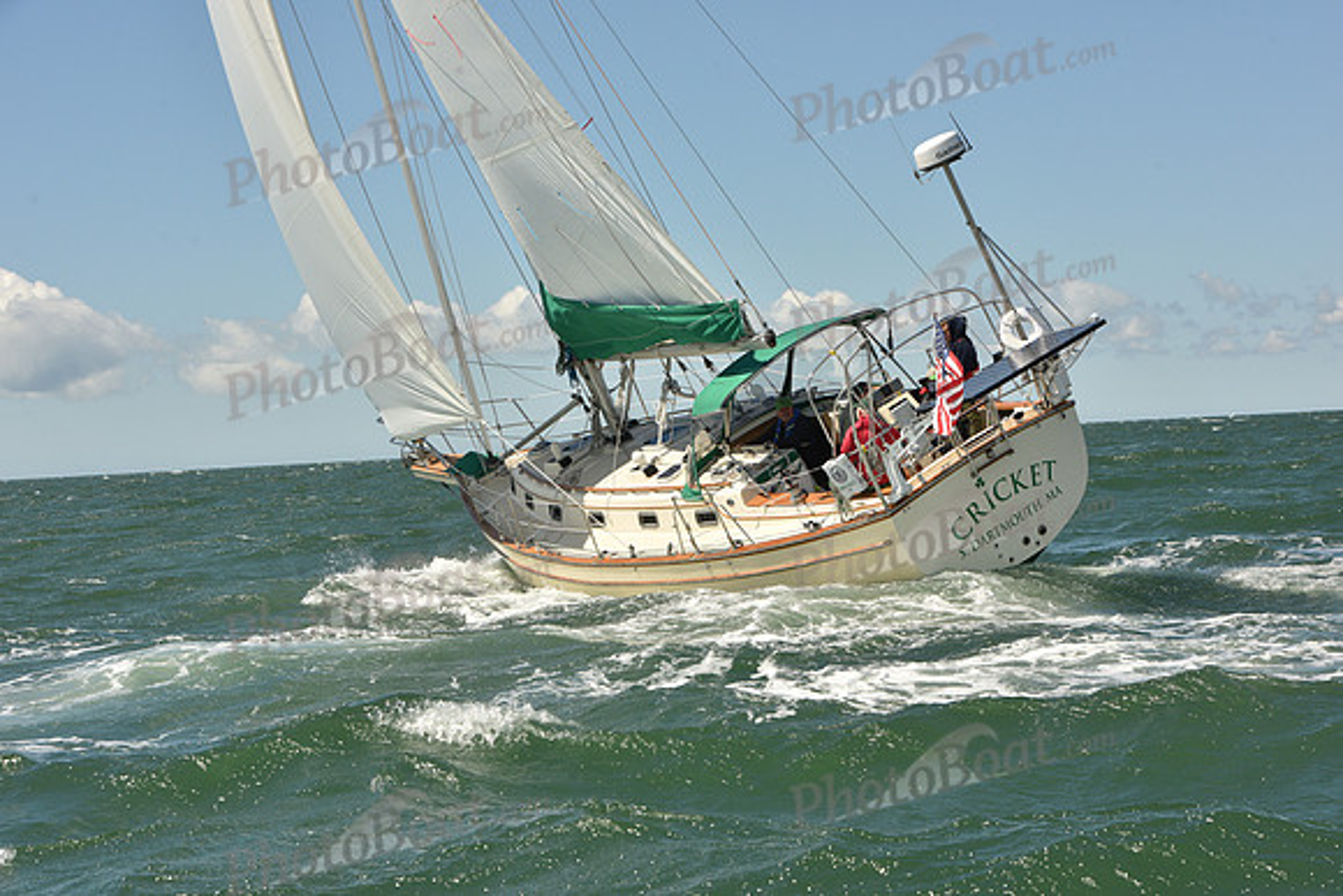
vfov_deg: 16.7
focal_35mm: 82
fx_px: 3060
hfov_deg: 24.8
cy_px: 448
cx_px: 672
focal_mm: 82
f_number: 13
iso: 320
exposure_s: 1/800
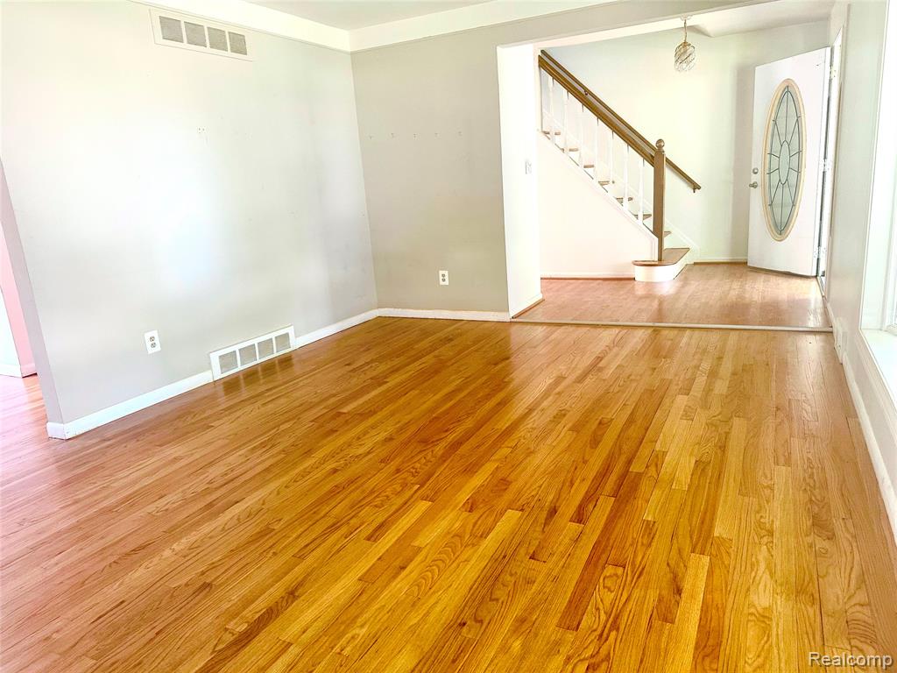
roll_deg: +3.9
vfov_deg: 56.8
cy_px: 336
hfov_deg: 71.6
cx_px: 448
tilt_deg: -13.6
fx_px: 622
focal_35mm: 24
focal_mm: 6.86
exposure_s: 1/85
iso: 250
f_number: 1.78
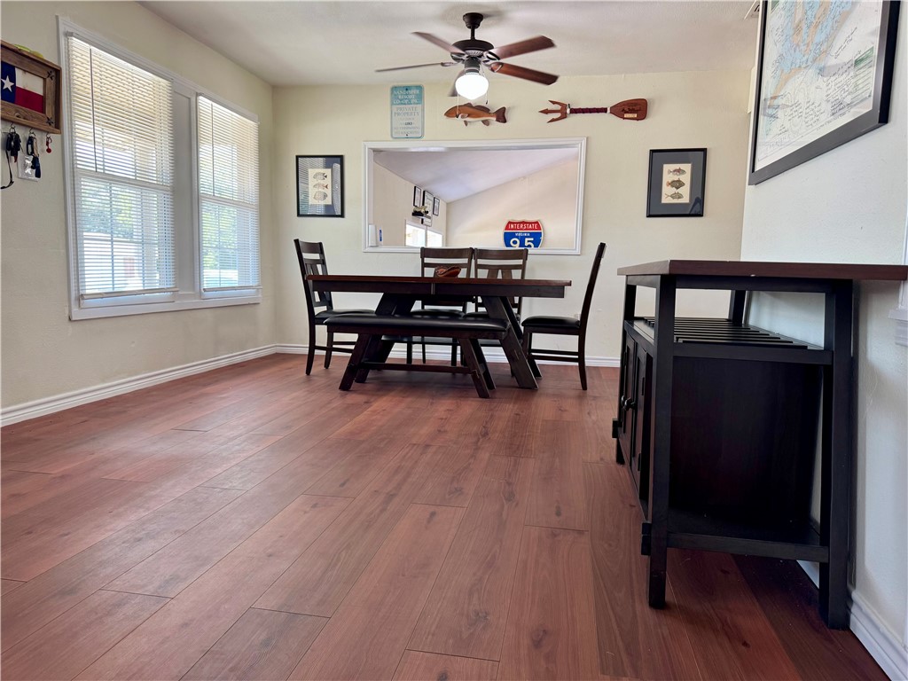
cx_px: 454
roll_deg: -1.8
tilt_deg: -6.6
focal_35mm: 24
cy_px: 340
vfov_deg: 56.8
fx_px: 630
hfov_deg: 71.6
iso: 125
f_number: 1.78
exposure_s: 1/60
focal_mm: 6.76
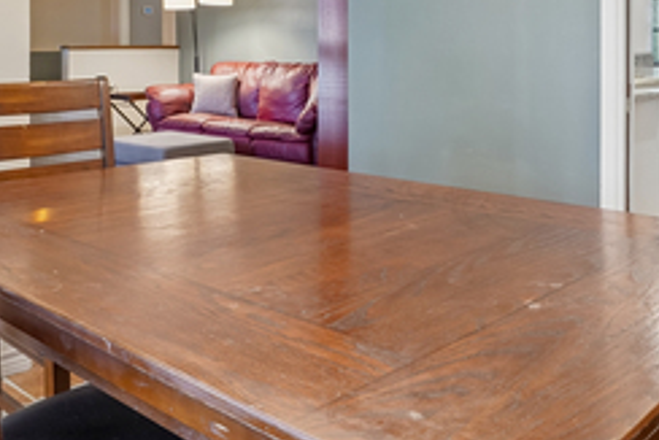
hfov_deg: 46.4
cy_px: 39
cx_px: 340
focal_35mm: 42
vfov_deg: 30.5
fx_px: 769
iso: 400
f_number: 8
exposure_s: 1/8
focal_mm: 16
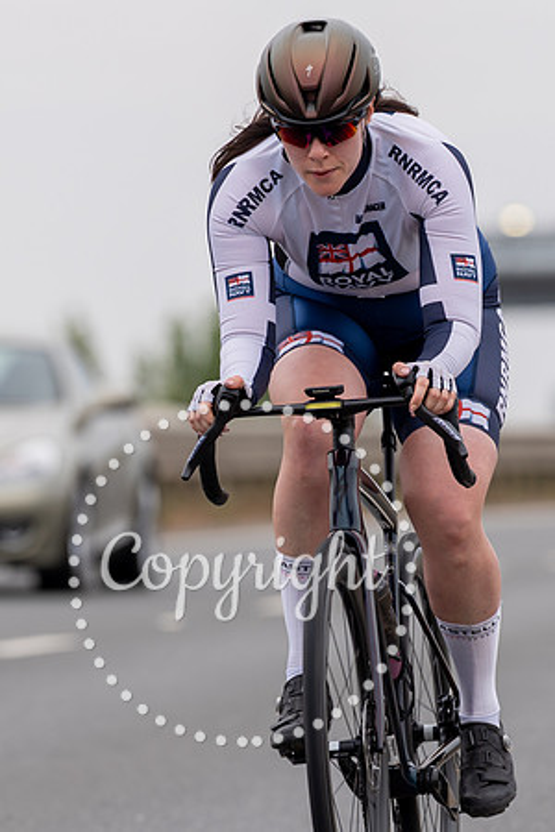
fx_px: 10790
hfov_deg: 2.9
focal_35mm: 467
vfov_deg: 4.4
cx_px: 333
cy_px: 493
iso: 100
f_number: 3.2
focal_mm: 185
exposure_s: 1/800
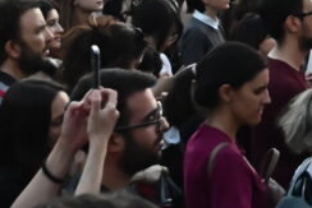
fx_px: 1535
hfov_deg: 10.9
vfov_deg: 7.4
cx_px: 564
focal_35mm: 177
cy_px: -226
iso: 4000
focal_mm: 24
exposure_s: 1/320
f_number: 4.5
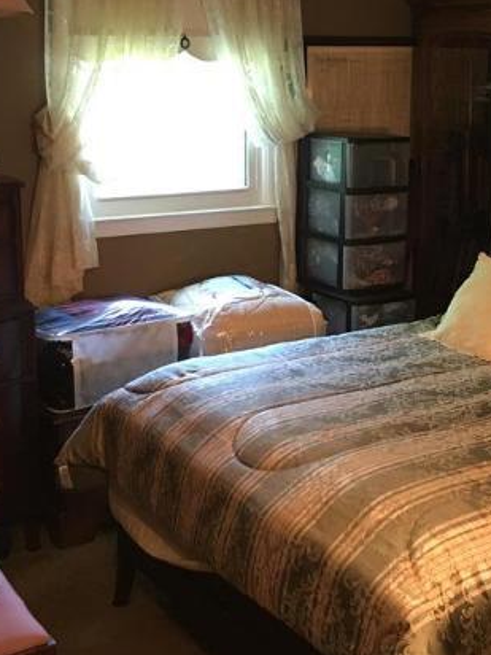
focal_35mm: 54
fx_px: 1021
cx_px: 334
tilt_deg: -9.8
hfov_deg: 26.9
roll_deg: -1.0
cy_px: 264
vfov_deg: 35.4
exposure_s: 1/17
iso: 200
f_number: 2.2
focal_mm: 4.15
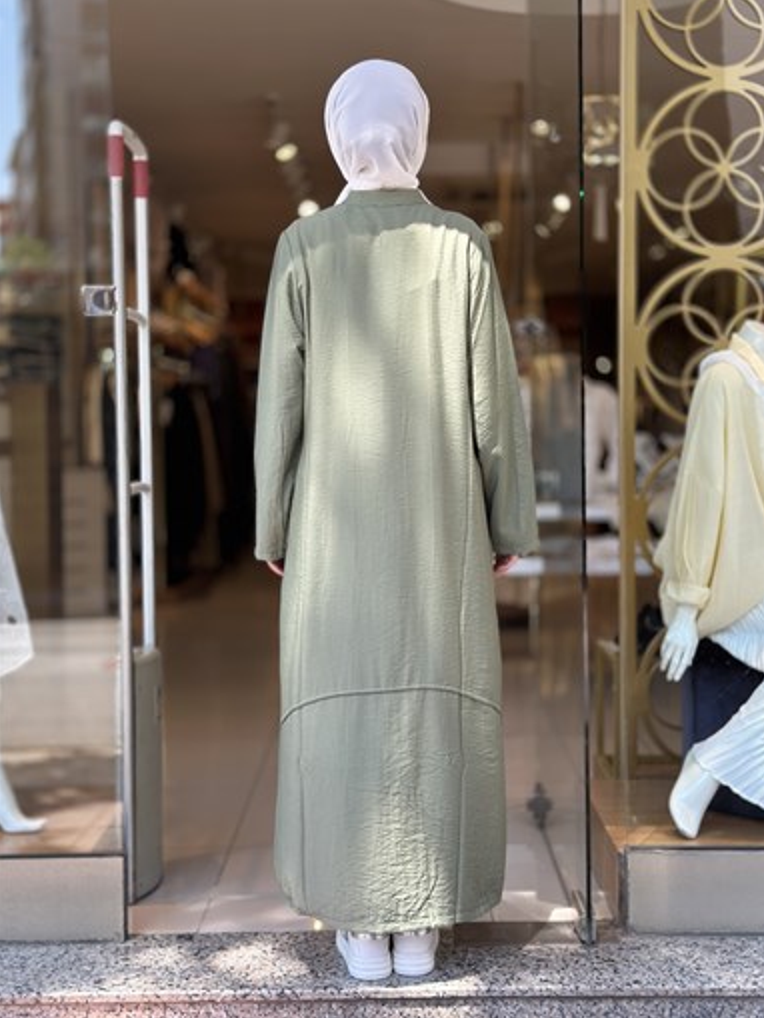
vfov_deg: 38.9
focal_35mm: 49
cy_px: 500
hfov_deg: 29.7
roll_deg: +0.4
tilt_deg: -2.2
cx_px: 386
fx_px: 1441
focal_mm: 6.86
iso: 80
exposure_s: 1/568
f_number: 1.78
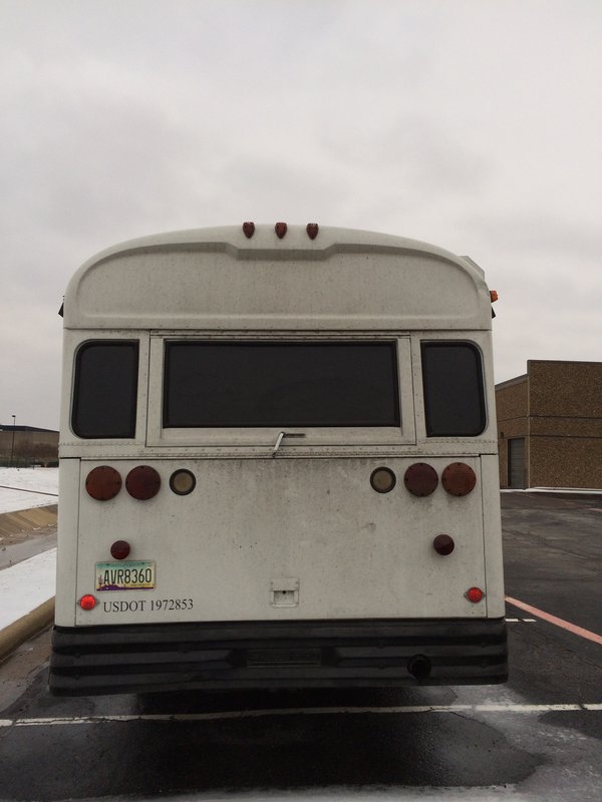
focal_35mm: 30
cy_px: 401
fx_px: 696
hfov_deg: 46.8
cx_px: 301
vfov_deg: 60.0
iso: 32
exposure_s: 1/1172
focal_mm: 4.12
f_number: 2.2
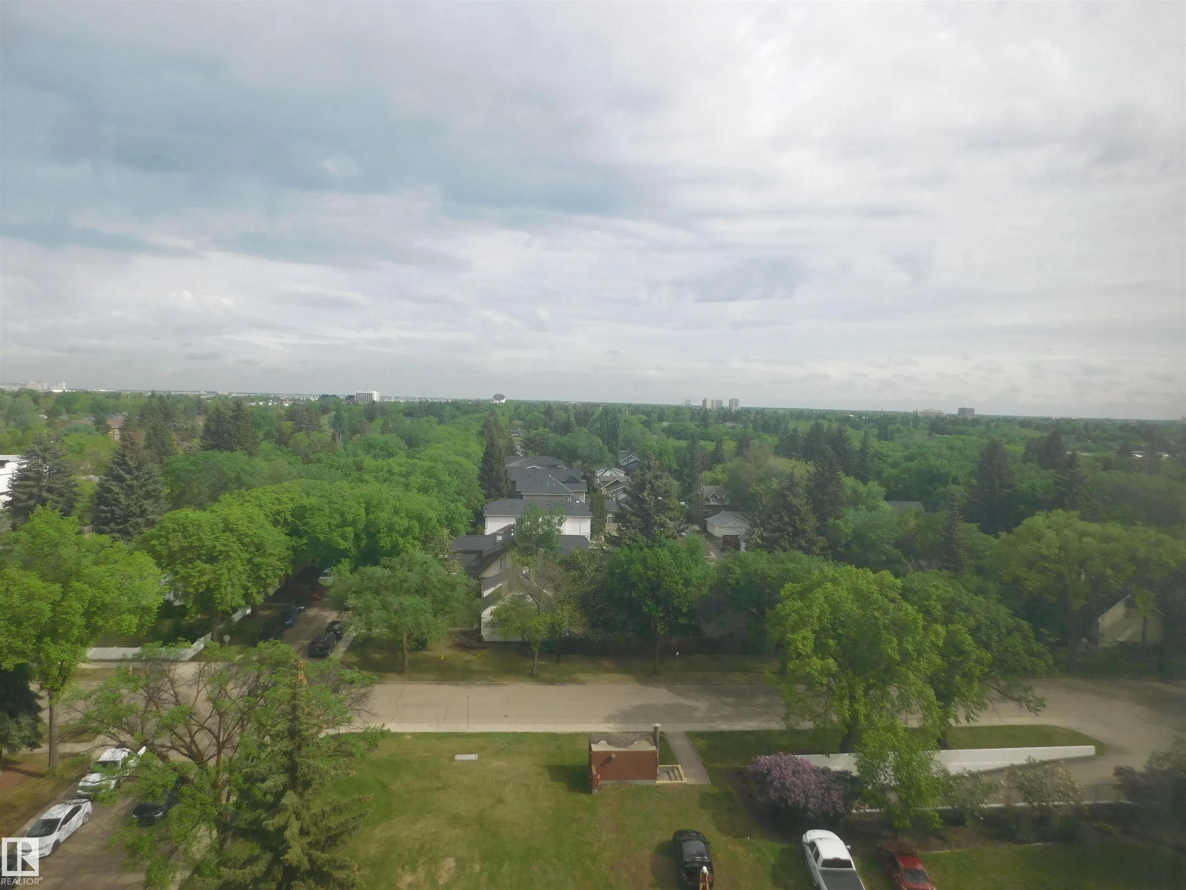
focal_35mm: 23
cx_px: 593
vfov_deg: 58.9
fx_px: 788
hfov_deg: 73.9
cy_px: 445
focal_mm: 4
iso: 125
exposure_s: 1/400
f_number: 6
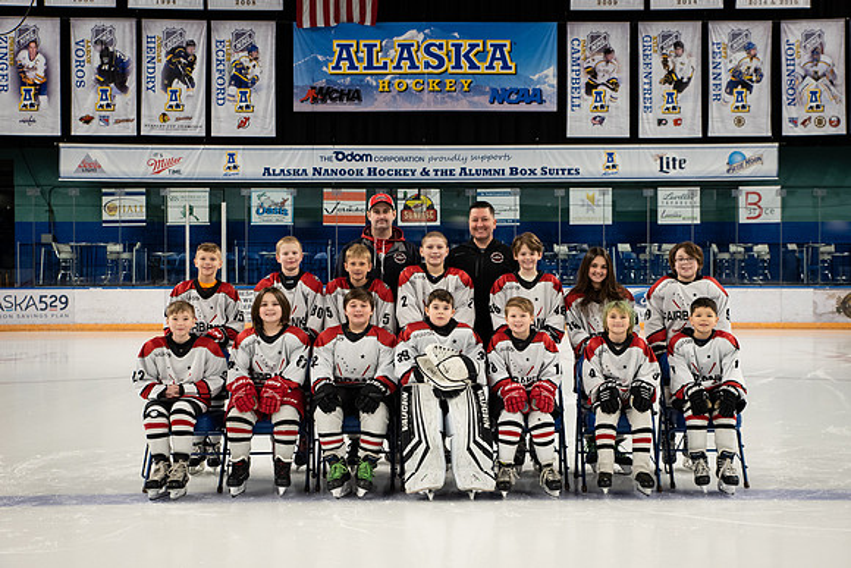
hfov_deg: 39.7
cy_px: 274
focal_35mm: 50
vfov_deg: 27.1
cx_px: 457
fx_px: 1179
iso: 2500
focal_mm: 46
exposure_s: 1/160
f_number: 6.3
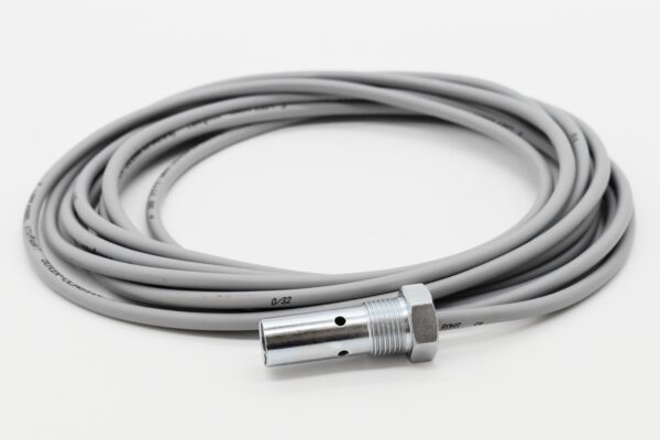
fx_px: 1155
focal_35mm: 63
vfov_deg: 21.6
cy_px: 220
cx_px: 330
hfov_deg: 31.9
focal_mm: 42
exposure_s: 1/1250
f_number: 8
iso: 1600
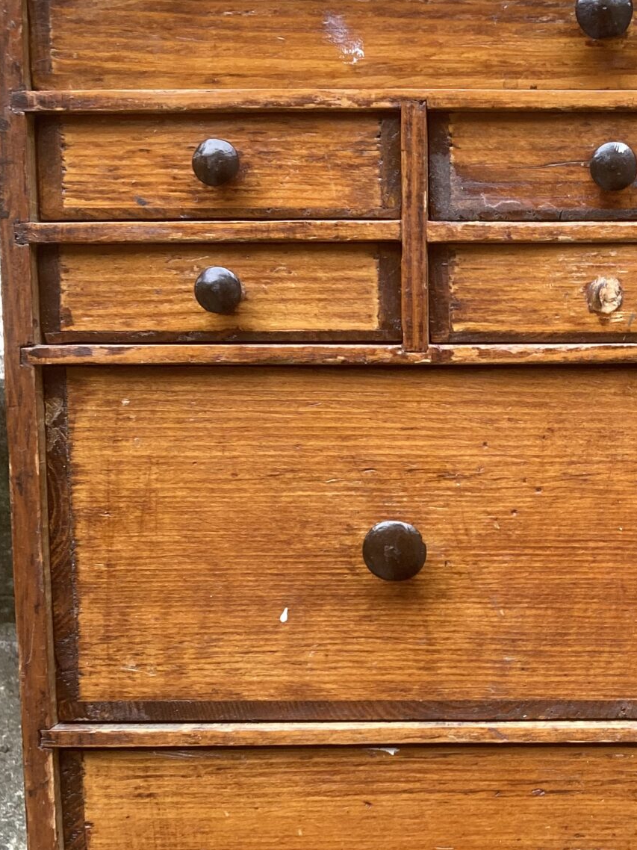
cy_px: 573
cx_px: 604
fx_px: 1546
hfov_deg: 22.6
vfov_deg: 30.5
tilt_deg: -50.7
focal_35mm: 63
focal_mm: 3.99
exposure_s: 1/121
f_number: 1.8
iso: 80
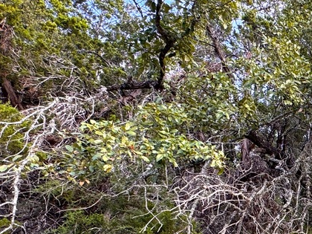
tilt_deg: +14.2
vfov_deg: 29.1
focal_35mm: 48
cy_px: 209
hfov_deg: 32.0
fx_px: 433
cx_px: 387
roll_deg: -0.8
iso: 80
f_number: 2.2
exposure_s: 1/99
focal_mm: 2.22
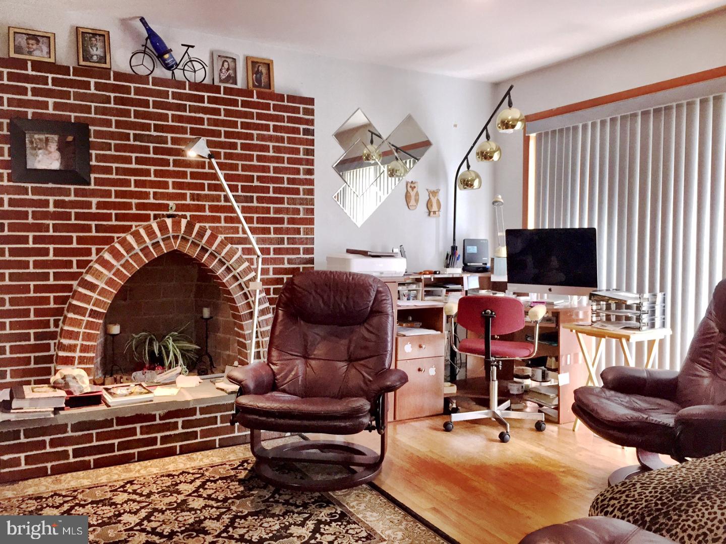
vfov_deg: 48.2
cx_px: 363
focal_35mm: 29
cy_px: 272
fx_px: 608
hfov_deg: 61.7
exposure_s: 1/20
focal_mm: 4.15
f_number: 2.2
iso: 200
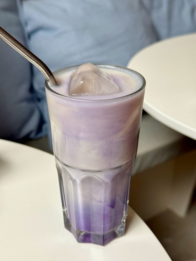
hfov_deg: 30.3
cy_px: 130
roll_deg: +0.1
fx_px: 362
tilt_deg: -28.8
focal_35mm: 48
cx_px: 98
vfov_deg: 39.7
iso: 64
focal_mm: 6.76
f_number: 1.78
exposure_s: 1/493
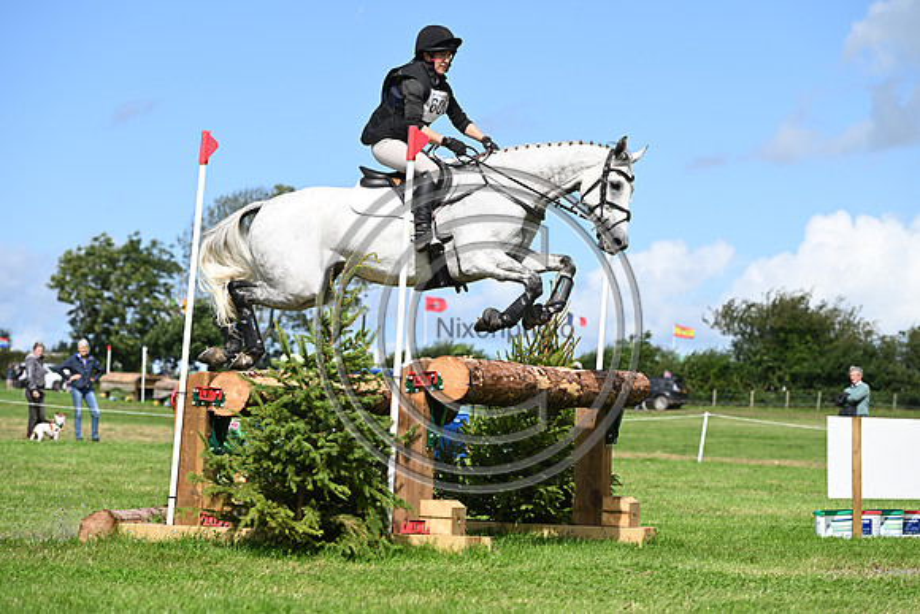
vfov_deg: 11.8
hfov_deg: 17.6
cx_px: 460
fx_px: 2965
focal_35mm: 116
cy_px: 307
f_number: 4.5
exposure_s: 1/1250
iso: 160
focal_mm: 116
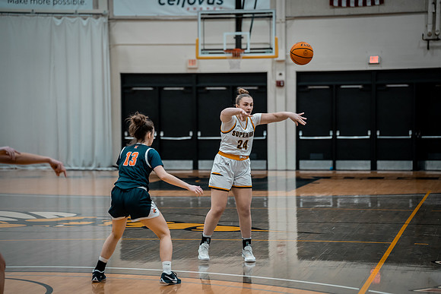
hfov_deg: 17.3
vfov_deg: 11.6
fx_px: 1448
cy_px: 150
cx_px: 225
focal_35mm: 118
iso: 1600
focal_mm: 116
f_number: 2.8
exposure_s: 1/640
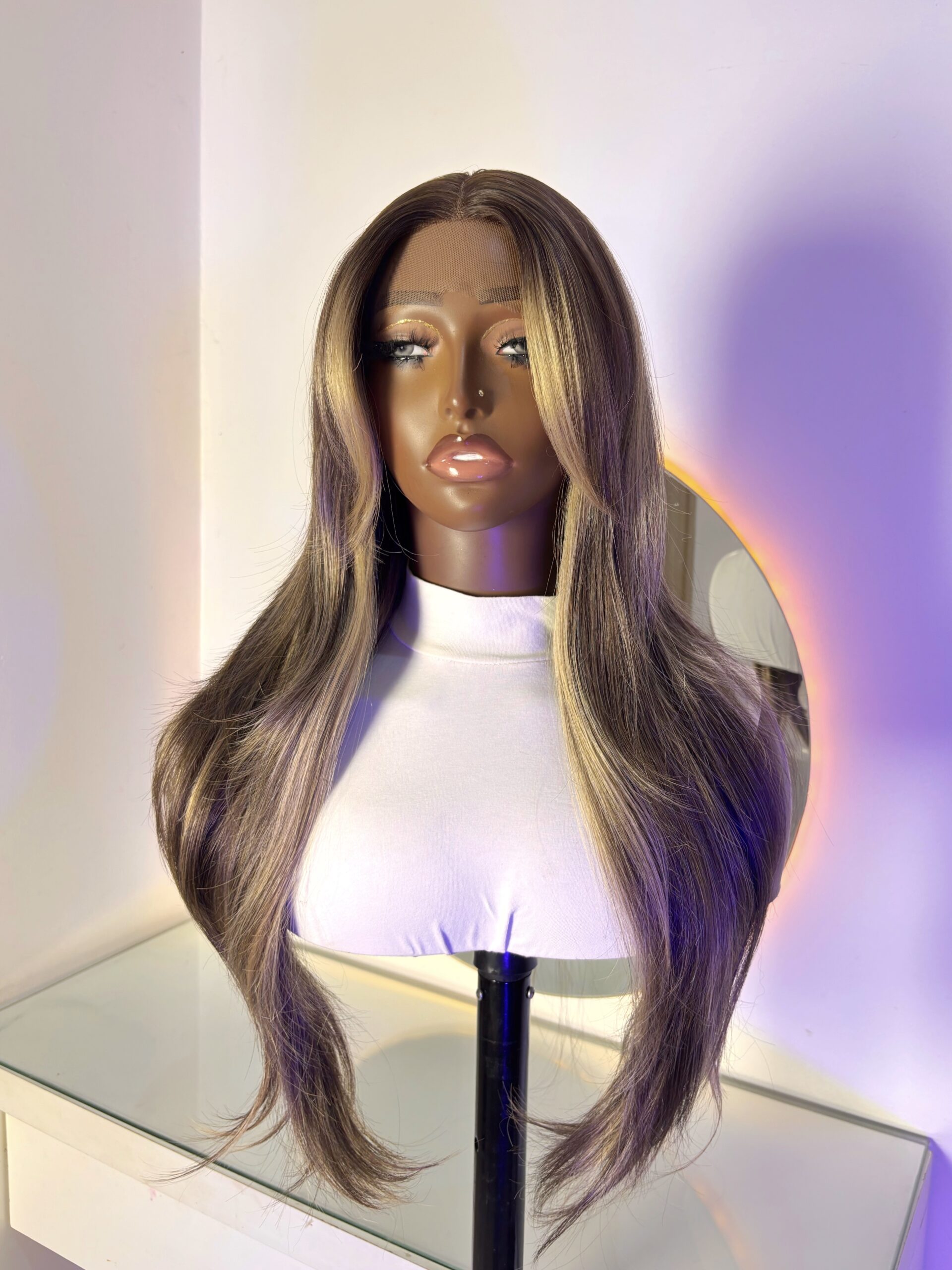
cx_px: 476
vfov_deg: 67.3
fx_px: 953
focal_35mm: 26
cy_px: 635
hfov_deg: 53.1
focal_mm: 5.96
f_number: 1.6
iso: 64
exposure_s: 1/100
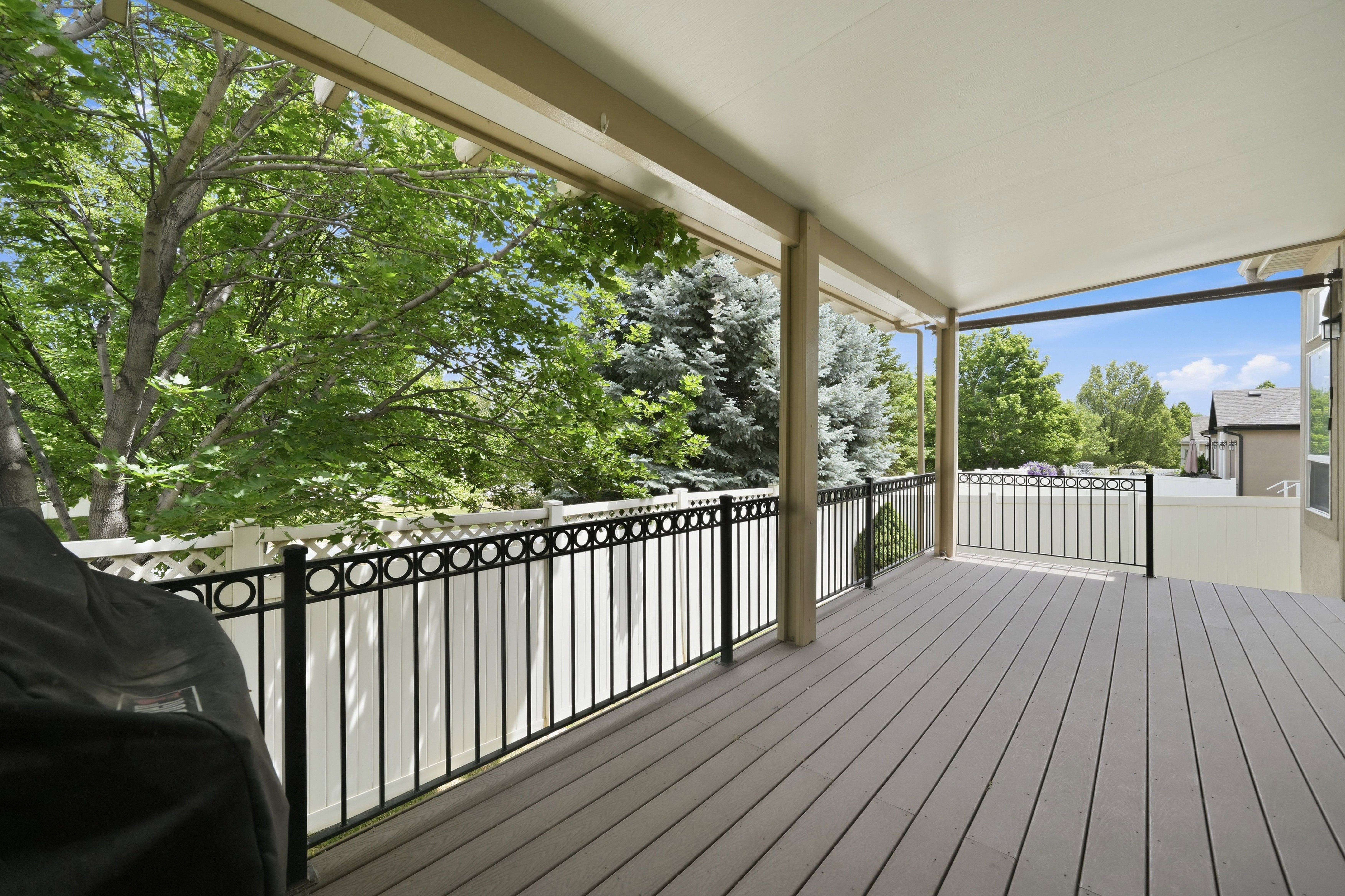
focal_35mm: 13
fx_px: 486
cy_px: 448
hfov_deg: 108.3
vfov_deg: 85.4
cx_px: 672
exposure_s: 1/400
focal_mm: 13
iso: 800
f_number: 8
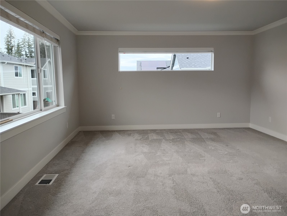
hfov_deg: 63.4
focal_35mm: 28
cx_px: 144
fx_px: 232
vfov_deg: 49.8
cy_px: 108
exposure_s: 1/120
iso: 456
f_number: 1.8
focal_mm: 4.26
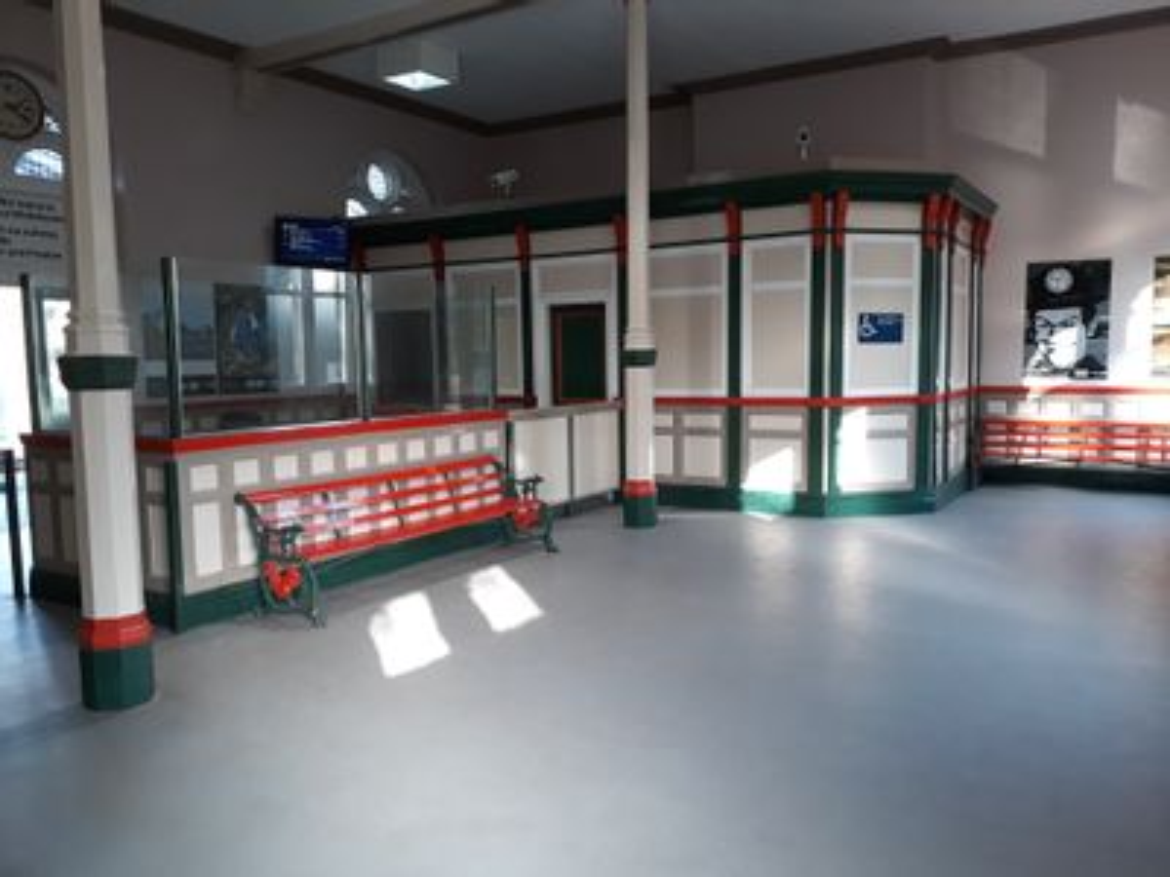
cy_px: 438
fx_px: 913
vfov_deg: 51.4
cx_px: 585
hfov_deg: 65.3
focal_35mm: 27
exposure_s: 1/50
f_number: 1.7
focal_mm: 3.71
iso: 100
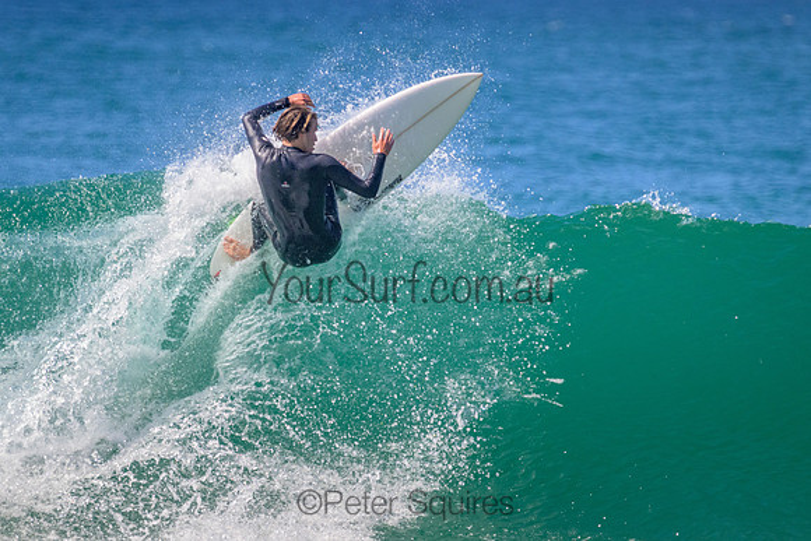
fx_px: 20539
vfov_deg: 1.5
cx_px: 394
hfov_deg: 2.3
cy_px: 233
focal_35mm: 912
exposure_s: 1/2000
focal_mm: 800
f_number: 11
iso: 2000
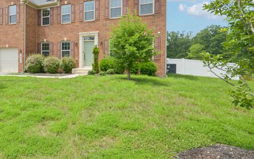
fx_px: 166
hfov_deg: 68.9
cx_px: 58
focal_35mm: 24
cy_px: 62
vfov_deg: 50.7
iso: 400
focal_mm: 14
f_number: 2.8
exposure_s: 1/6400
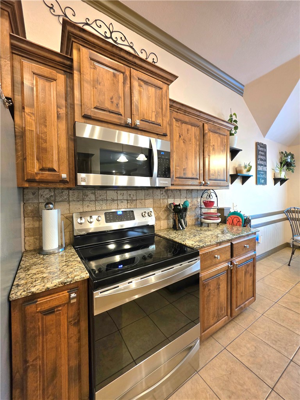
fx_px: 150
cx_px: 150
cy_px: 200
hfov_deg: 89.9
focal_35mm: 13
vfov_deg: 106.2
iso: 320
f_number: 1.9
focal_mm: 2.2
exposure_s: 1/60.2
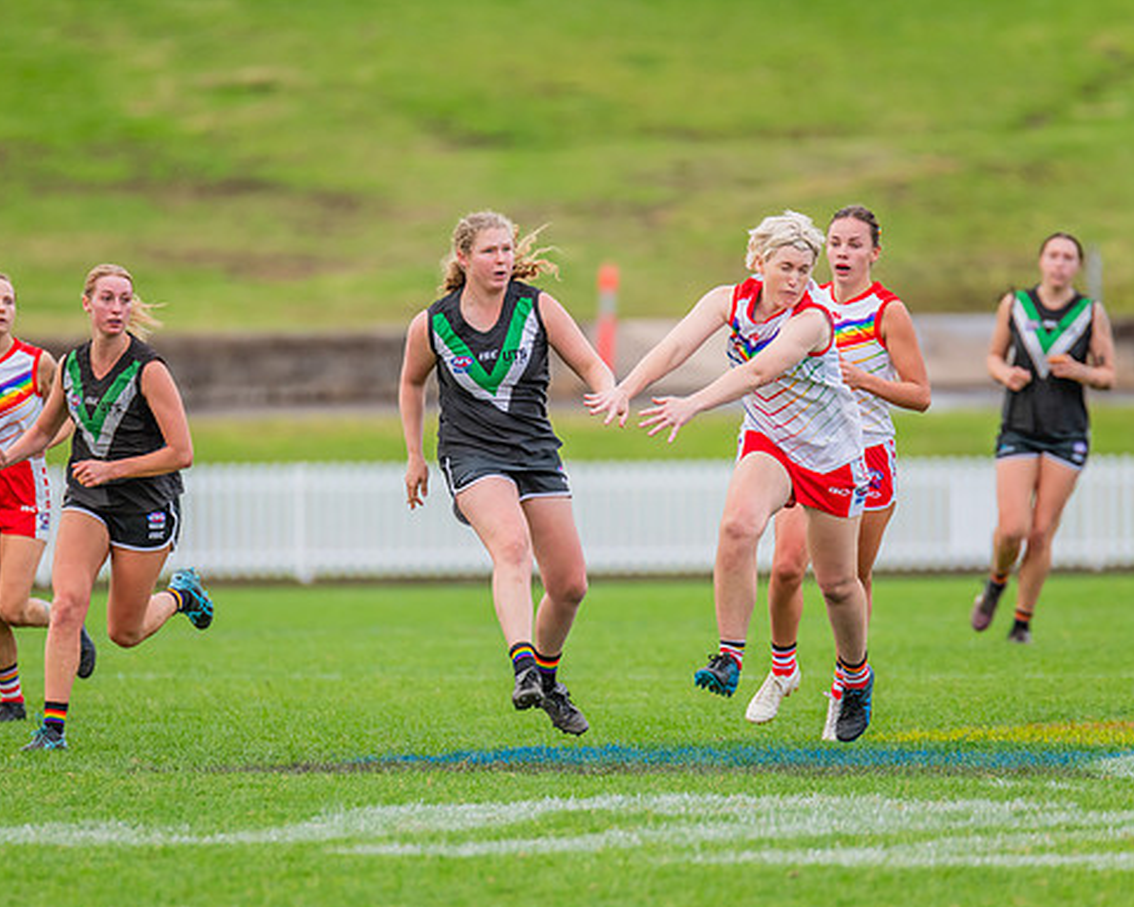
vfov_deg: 3.2
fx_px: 16177
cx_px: 482
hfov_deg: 4.0
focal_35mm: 482
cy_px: 455
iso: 800
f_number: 5
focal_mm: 420
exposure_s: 1/1000
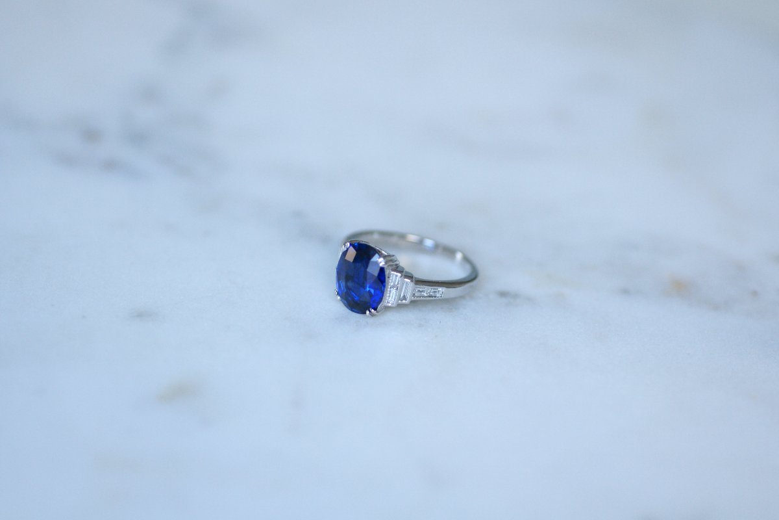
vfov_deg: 13.0
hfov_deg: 19.5
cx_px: 390
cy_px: 260
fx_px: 2272
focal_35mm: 105
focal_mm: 70
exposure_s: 1/125
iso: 500
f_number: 2.8
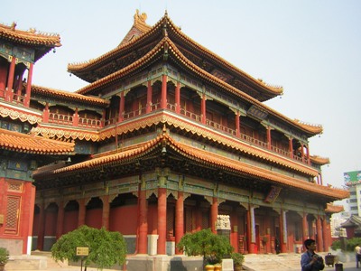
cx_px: 180
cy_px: 136
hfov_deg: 51.4
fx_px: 375
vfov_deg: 39.7
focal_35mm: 36
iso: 50
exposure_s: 1/180
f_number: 5.2
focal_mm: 4.7
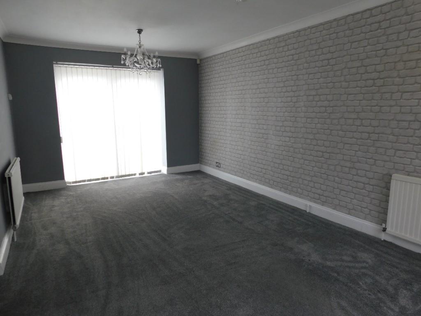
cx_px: 210
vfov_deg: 58.9
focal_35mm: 23
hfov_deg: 73.9
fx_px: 280
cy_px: 158
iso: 125
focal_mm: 4
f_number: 3
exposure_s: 1/60
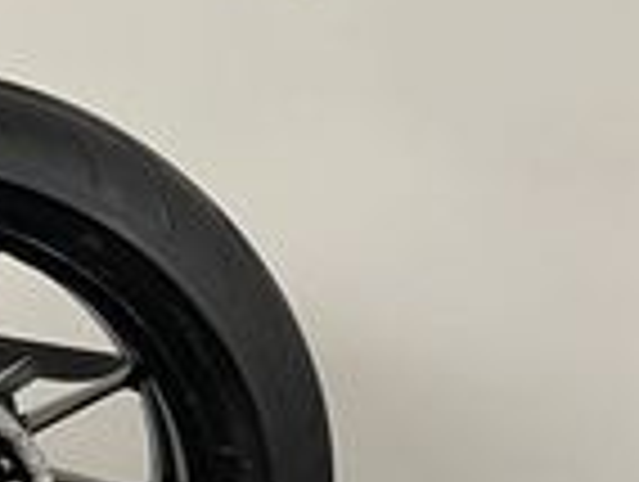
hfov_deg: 13.4
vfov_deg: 12.6
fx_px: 2163
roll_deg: -0.9
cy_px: 86
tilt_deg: -7.5
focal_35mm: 117
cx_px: -792
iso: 80
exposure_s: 1/50
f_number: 1.6
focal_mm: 5.1
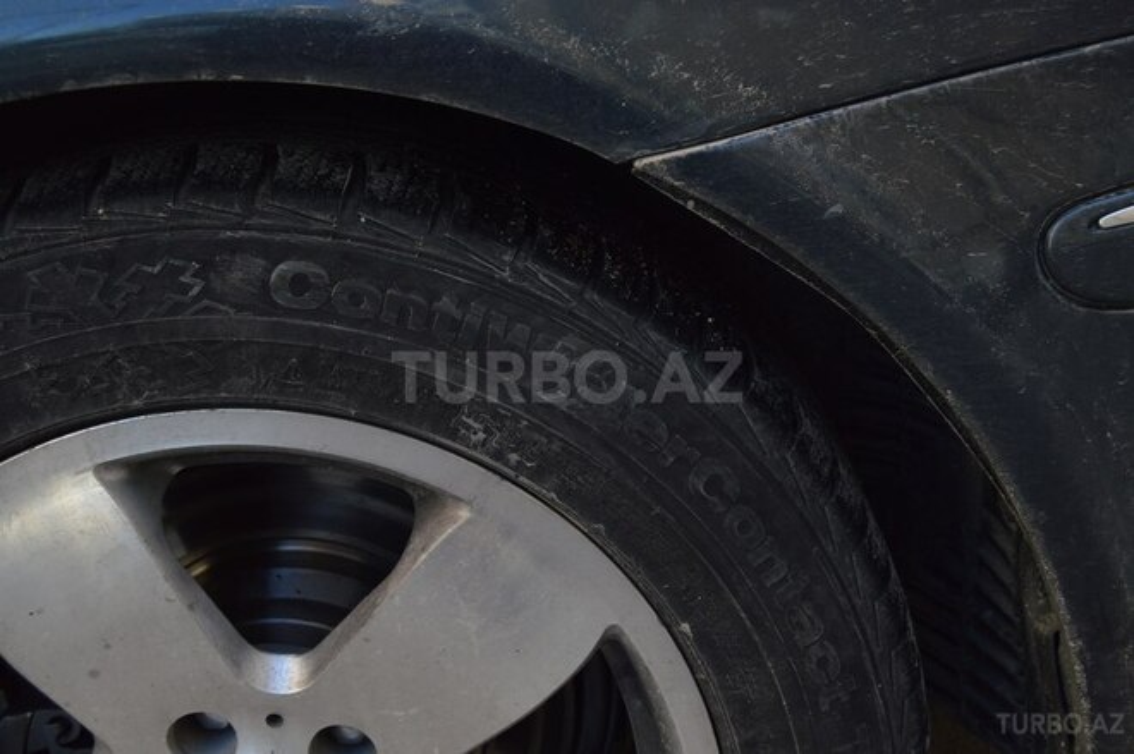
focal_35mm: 51
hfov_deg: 38.9
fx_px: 1605
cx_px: 567
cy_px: 377
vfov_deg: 26.4
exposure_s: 1/60
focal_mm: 34
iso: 100
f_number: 6.3
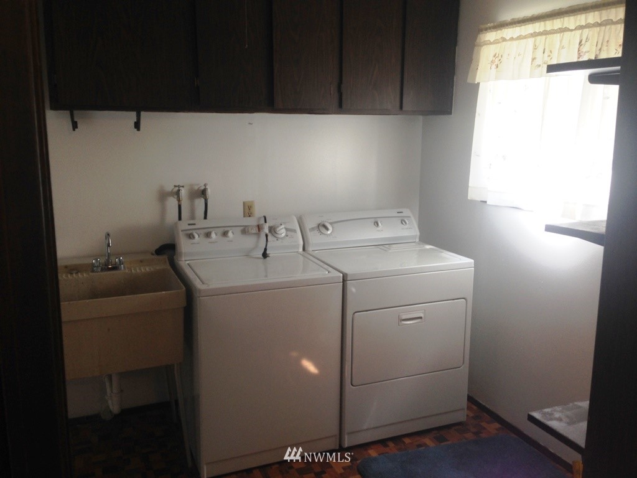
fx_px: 607
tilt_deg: -10.4
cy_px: 239
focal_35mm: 33
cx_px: 318
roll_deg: +0.5
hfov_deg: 55.4
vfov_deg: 42.9
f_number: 2.4
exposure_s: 1/24
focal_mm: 4.12
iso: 50
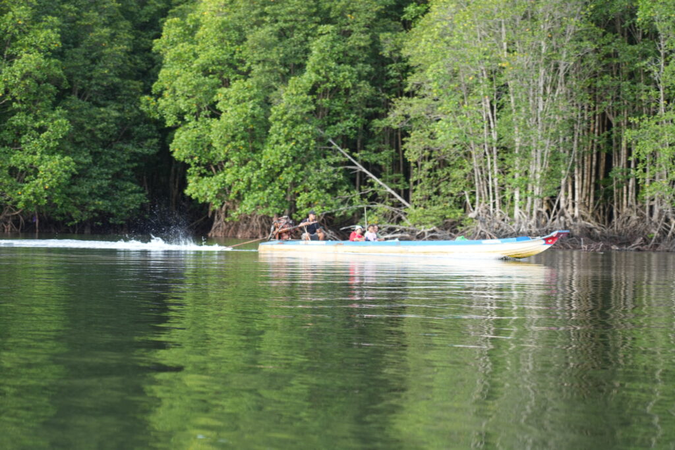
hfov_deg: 19.5
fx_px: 1969
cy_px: 225
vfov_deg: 13.0
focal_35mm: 105
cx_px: 338
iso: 320
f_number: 4
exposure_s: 1/160
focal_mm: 105
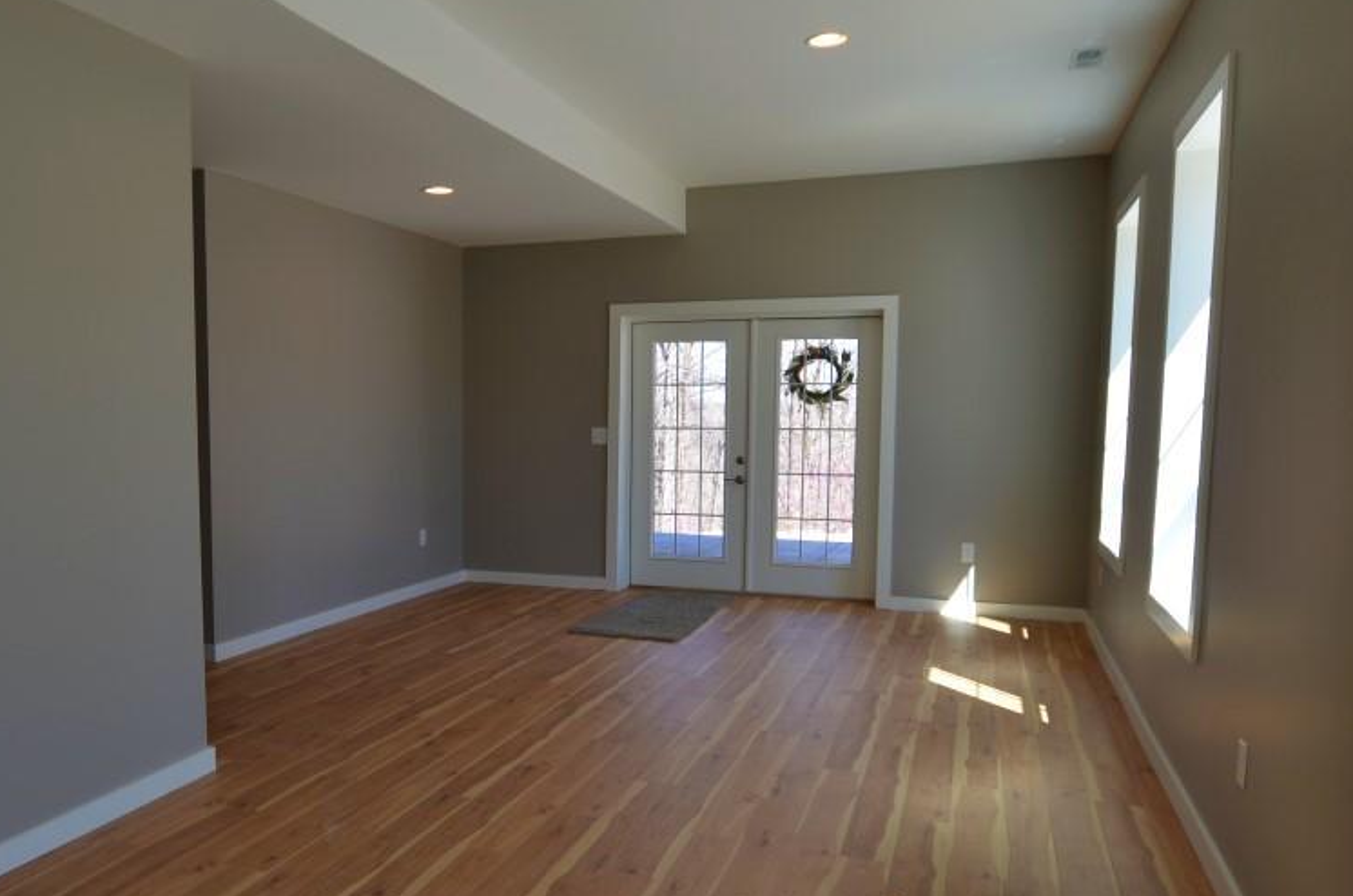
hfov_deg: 64.7
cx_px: 510
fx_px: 1050
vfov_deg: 46.1
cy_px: 499
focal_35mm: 28
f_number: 5.6
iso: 100
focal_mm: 12
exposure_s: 1/60
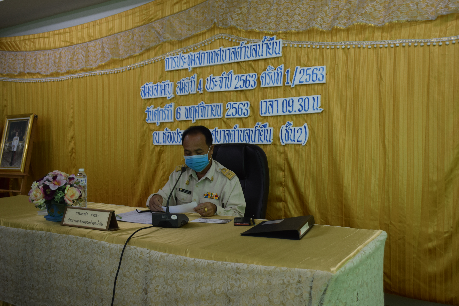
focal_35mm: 33
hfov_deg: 57.2
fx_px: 421
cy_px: 153
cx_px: 230
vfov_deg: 40.0
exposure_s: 1/60
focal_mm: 22
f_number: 4
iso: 400
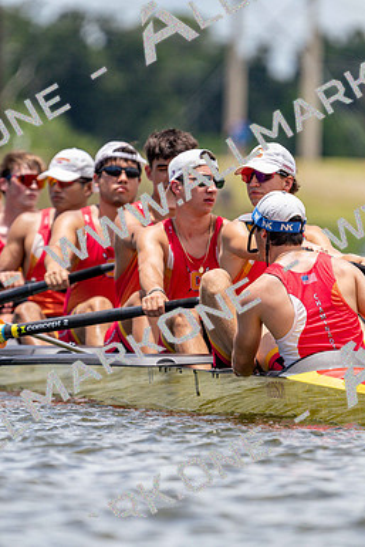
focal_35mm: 725
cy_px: 274
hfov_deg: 1.9
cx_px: 219
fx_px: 11015
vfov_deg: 2.8
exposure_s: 1/2500
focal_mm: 481
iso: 320
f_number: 6.3
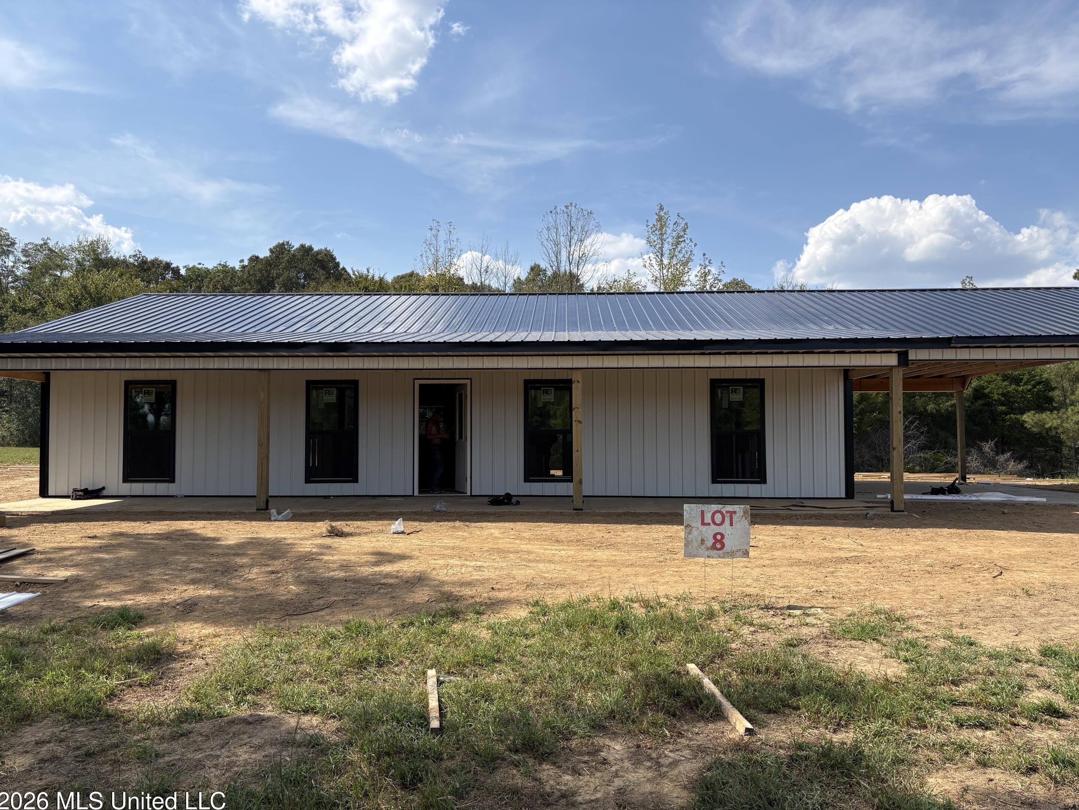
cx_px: 537
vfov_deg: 51.3
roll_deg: +0.2
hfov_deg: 65.3
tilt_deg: +2.5
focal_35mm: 27
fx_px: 842
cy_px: 419
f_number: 1.6
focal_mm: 5.96
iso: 50
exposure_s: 1/3831
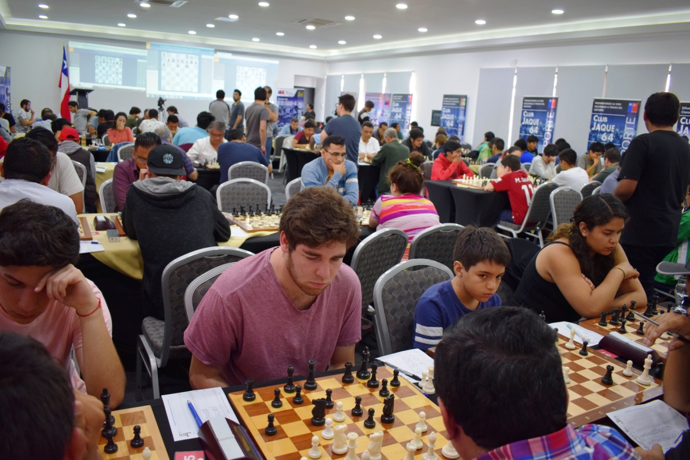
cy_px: 230
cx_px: 345
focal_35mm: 27
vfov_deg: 47.9
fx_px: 517
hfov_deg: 67.4
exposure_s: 1/60
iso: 800
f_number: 4
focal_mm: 18
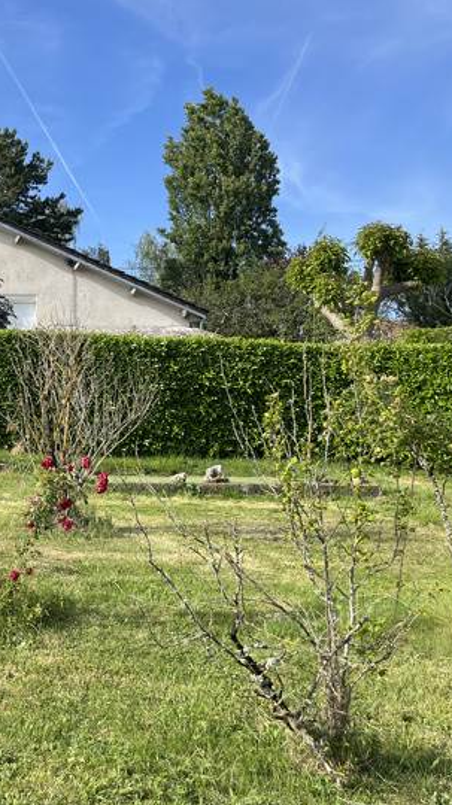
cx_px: -31
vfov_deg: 48.4
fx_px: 897
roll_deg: +0.4
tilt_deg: +6.6
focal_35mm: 42
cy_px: 395
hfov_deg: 26.3
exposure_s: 1/1802
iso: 50
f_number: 1.6
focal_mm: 5.1
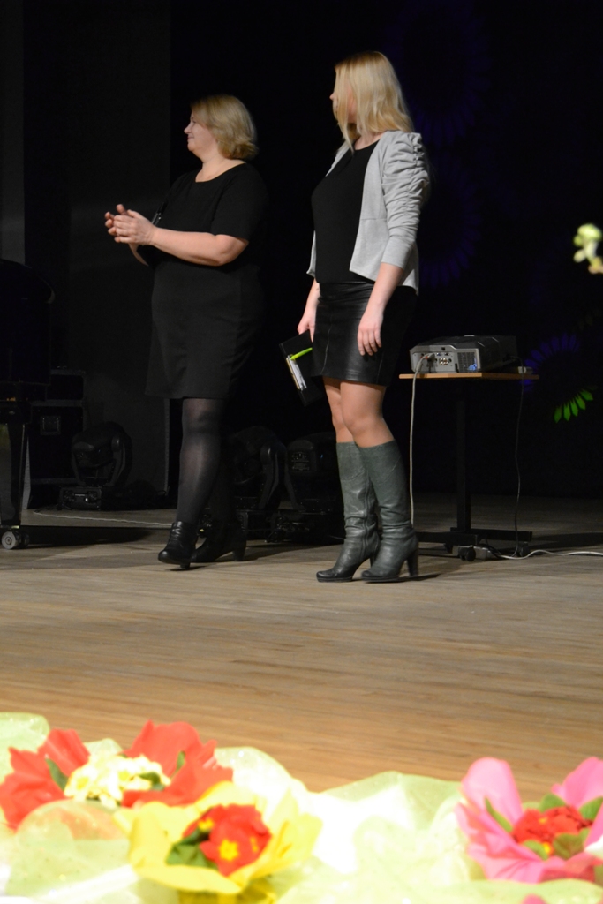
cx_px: 302
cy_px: 452
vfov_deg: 24.6
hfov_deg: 16.6
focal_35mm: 82
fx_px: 2072
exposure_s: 1/60
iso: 2200
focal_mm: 55
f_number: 5.6
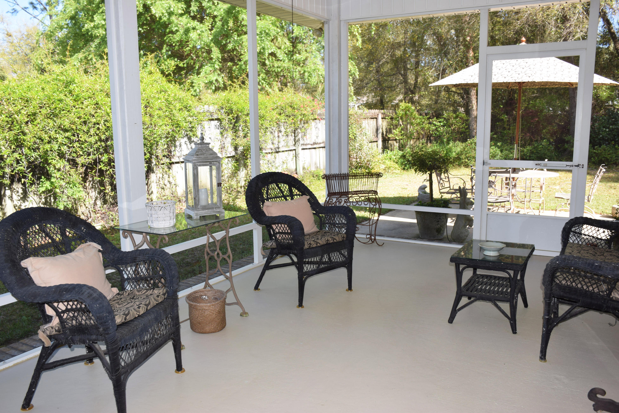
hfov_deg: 61.9
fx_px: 516
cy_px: 206
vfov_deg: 43.6
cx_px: 310
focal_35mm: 30
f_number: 5.6
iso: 160
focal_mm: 20
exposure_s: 1/125
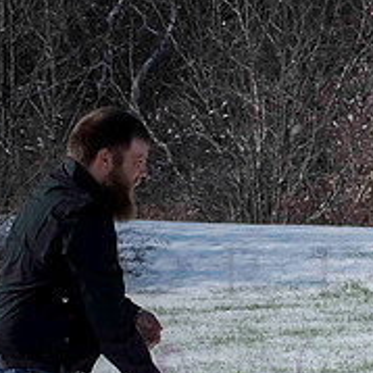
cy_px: 388
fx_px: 3389
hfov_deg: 6.2
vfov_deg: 6.3
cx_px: 665
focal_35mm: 278
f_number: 14
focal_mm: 80
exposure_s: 1/1000
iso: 640
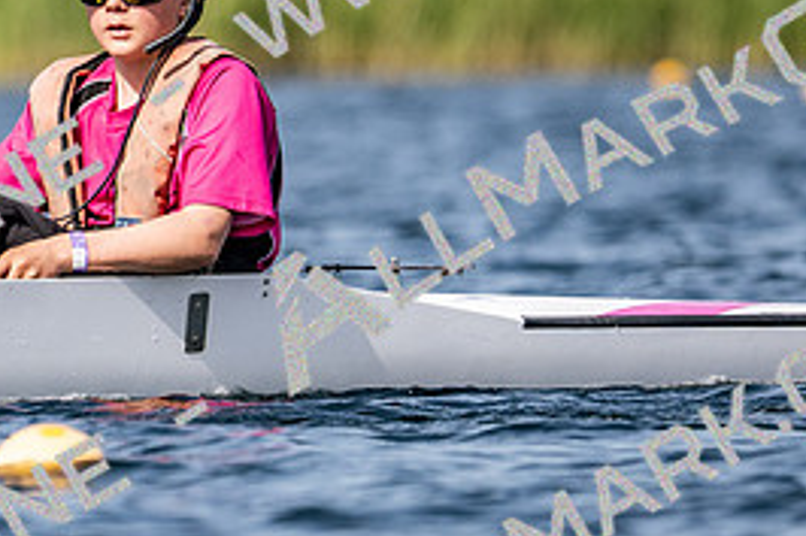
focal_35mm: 1309
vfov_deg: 1.0
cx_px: 12
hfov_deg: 1.6
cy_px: 109
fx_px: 29288
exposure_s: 1/2500
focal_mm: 400
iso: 180
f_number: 4.5
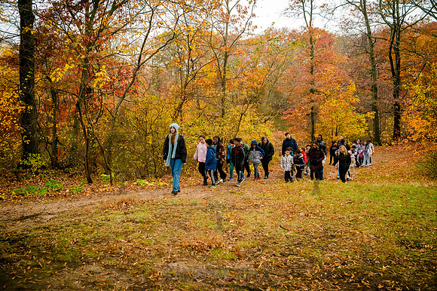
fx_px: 425
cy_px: 146
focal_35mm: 35
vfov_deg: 37.8
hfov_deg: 54.5
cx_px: 218
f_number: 4
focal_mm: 35
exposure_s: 1/320
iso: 4000
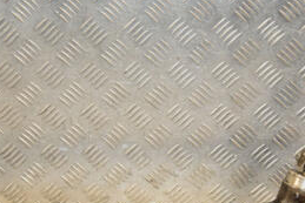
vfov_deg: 12.4
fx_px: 941
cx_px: 131
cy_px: 97
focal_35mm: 111
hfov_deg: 18.4
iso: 800
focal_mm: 32
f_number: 5.6
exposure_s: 1/200
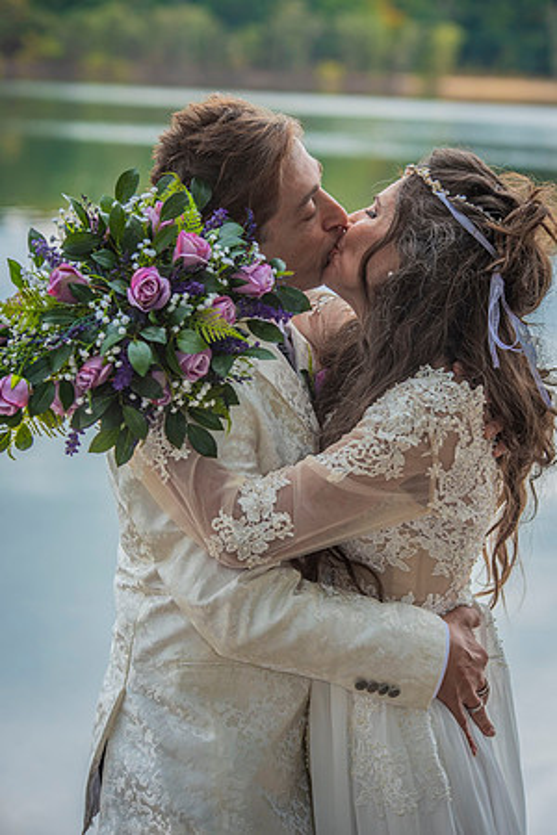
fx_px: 2437
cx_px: 278
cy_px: 418
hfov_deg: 13.0
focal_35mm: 105
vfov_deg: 19.5
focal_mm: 105
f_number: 5
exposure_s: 1/200
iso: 160
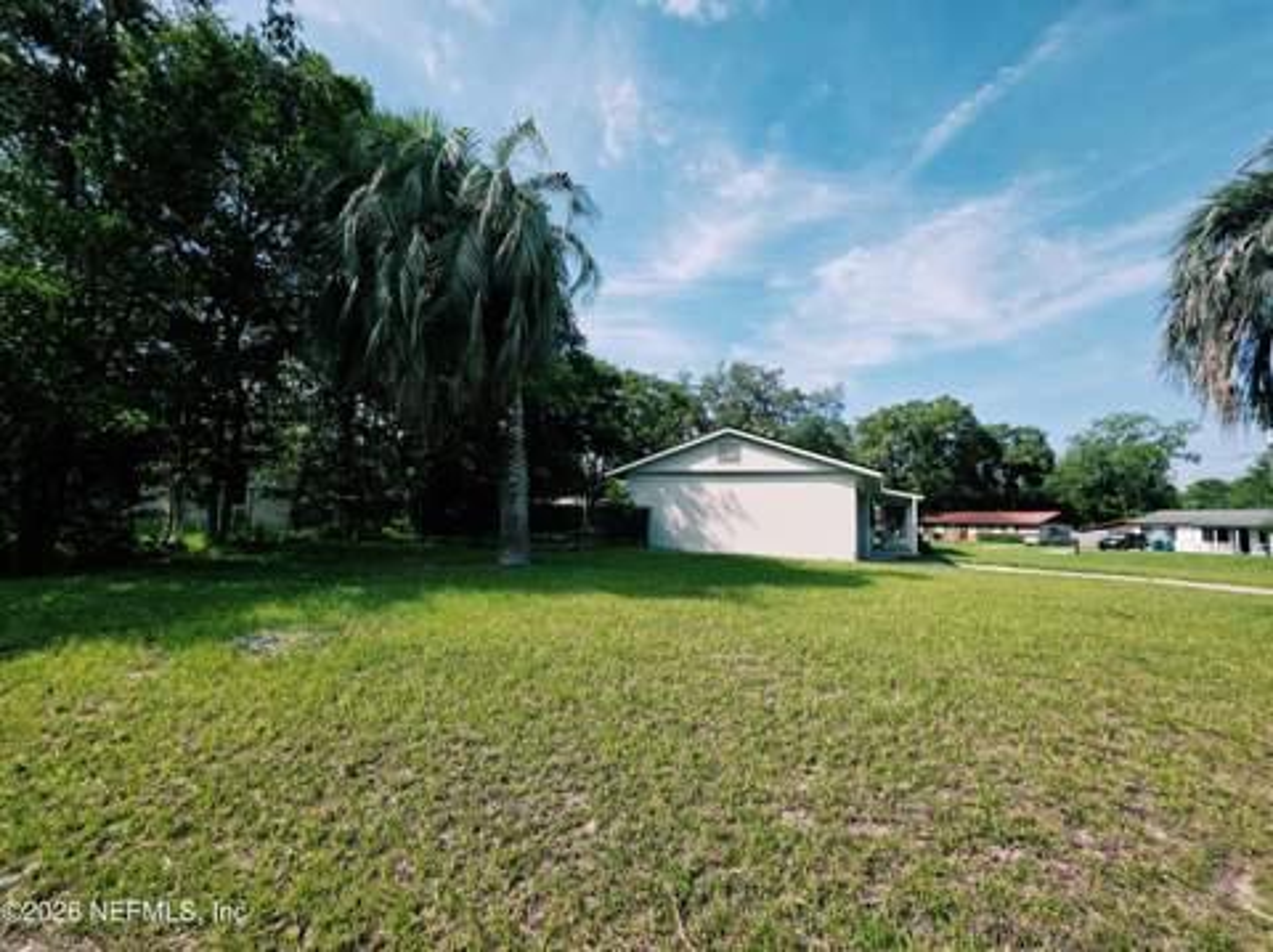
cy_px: 476
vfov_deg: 89.8
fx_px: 478
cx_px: 636
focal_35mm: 13
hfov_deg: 106.2
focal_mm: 2.2
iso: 40
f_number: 1.9
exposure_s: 1/1667
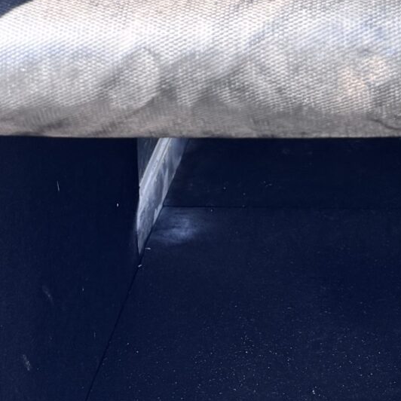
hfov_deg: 17.0
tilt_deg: +8.1
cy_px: -489
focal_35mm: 102
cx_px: 253
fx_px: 1337
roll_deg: +3.0
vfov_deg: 13.6
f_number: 1.78
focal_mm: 6.76
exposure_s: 1/593
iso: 80
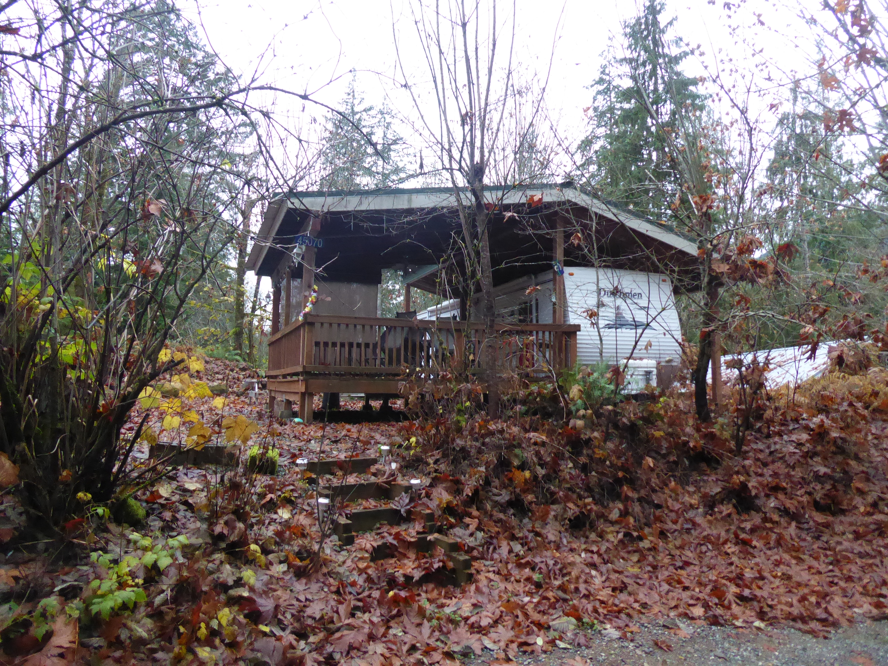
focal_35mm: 25
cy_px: 333
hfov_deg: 69.4
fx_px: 641
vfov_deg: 54.9
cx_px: 444
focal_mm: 4.3
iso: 1000
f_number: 3.3
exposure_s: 1/250
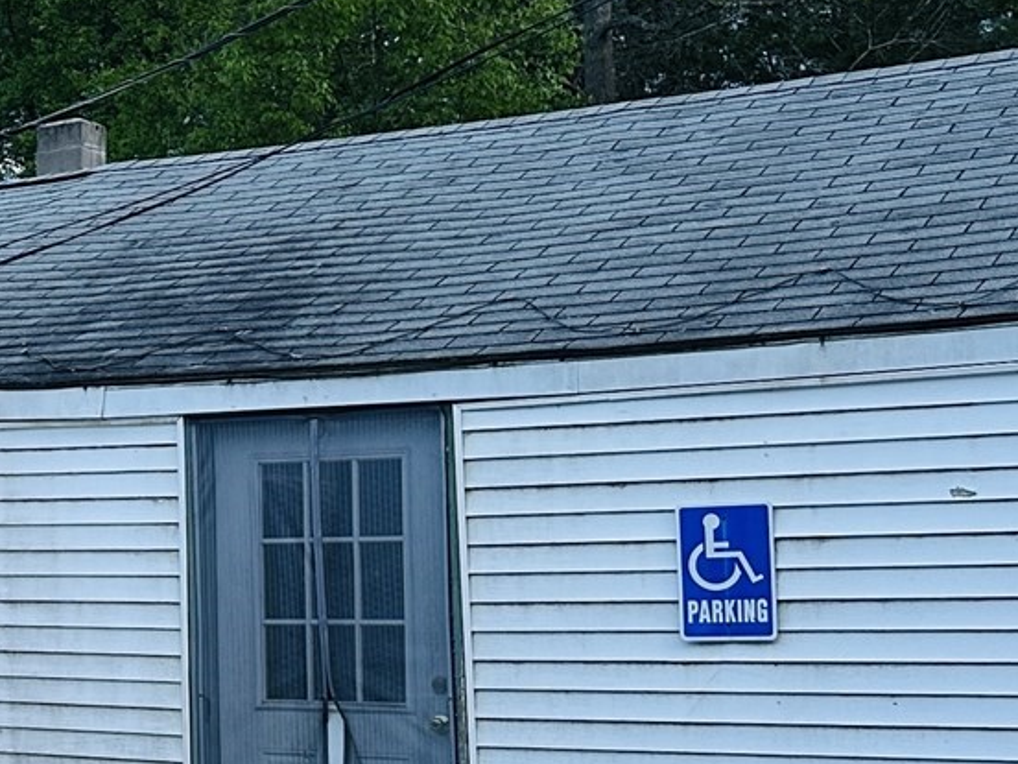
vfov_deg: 16.5
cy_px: 539
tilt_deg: +0.9
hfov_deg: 19.4
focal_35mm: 89
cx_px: -479
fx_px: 2617
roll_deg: +1.1
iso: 160
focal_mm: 6.86
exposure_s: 1/121
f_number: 1.78
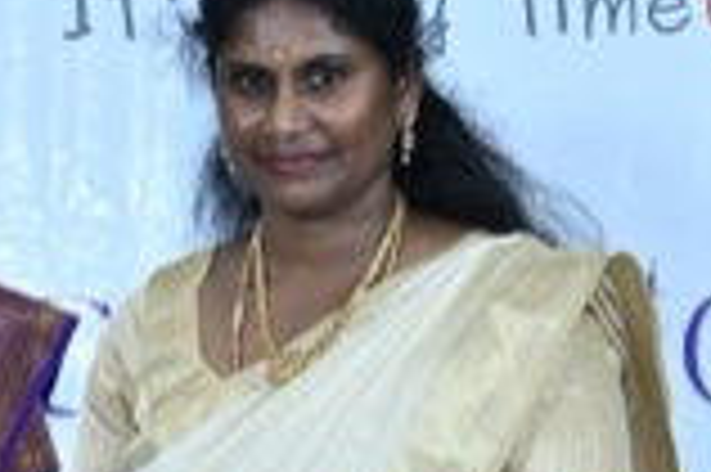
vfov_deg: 5.6
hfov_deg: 8.6
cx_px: 189
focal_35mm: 240
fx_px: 4735
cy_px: 742
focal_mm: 38
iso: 1250
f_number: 6.3
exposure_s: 1/160
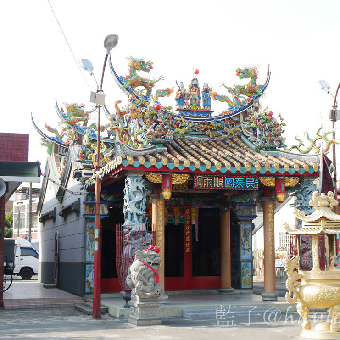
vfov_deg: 27.7
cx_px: 202
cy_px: 169
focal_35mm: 62
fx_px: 689
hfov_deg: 27.7
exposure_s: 1/200
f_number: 6.3
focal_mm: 26
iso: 200
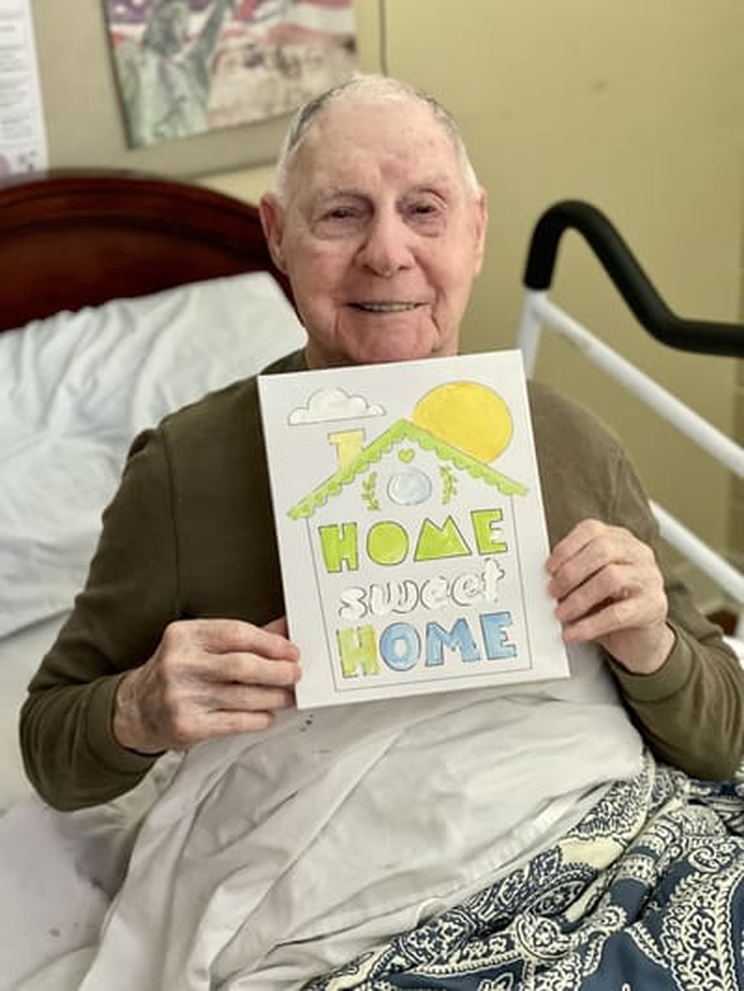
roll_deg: +3.0
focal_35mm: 64
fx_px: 1833
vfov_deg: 30.3
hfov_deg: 22.9
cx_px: 372
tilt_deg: -22.7
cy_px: 496
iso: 500
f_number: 2.2
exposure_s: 1/15
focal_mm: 7.5
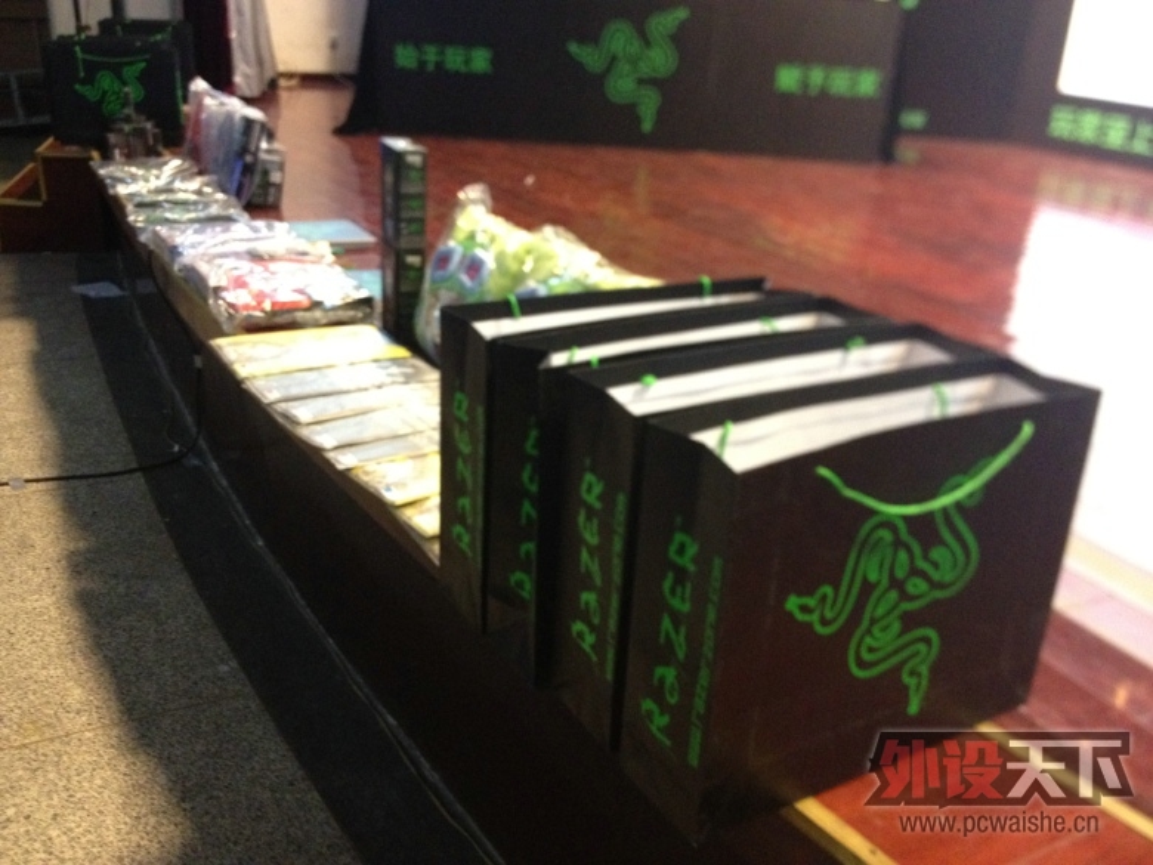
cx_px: 576
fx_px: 1166
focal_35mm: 35
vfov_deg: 40.7
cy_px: 432
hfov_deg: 52.6
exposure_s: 1/20
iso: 400
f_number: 2.4
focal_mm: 4.28
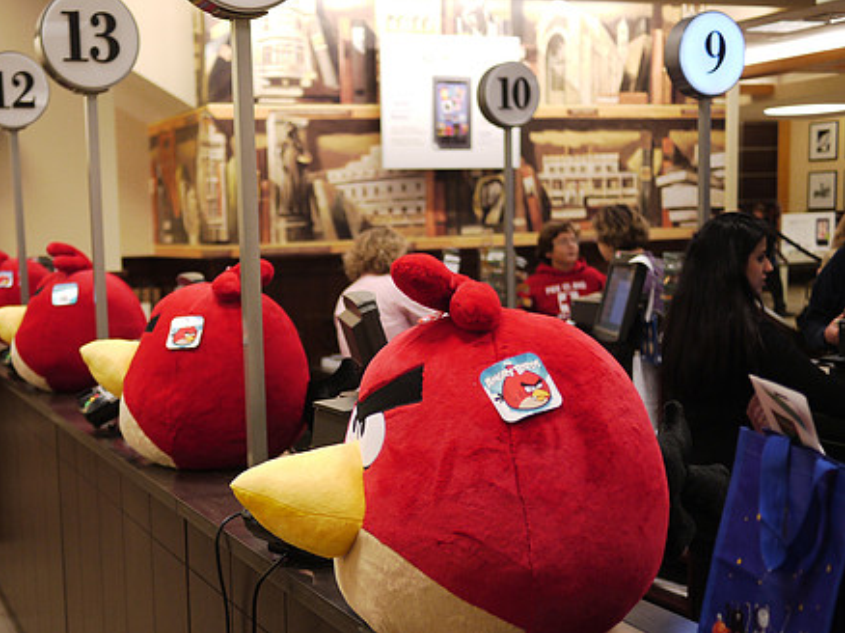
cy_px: 402
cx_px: 287
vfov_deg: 27.4
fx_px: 1293
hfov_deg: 35.9
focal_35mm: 53
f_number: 1.7
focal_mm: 20
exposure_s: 1/125
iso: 200
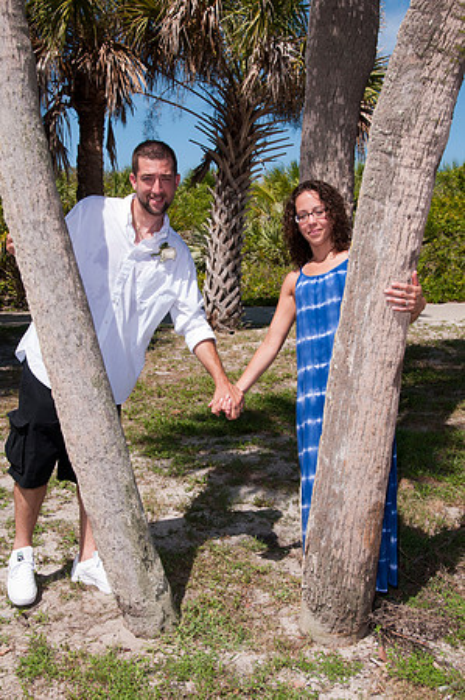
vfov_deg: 46.4
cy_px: 350
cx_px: 232
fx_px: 816
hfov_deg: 31.8
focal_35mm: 42
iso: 100
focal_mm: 28
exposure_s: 1/250
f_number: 10
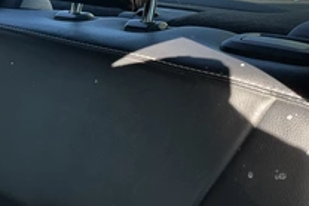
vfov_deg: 23.3
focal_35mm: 56
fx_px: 481
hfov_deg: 35.5
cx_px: 126
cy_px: 1
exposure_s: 1/122
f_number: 1.8
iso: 32
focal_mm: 3
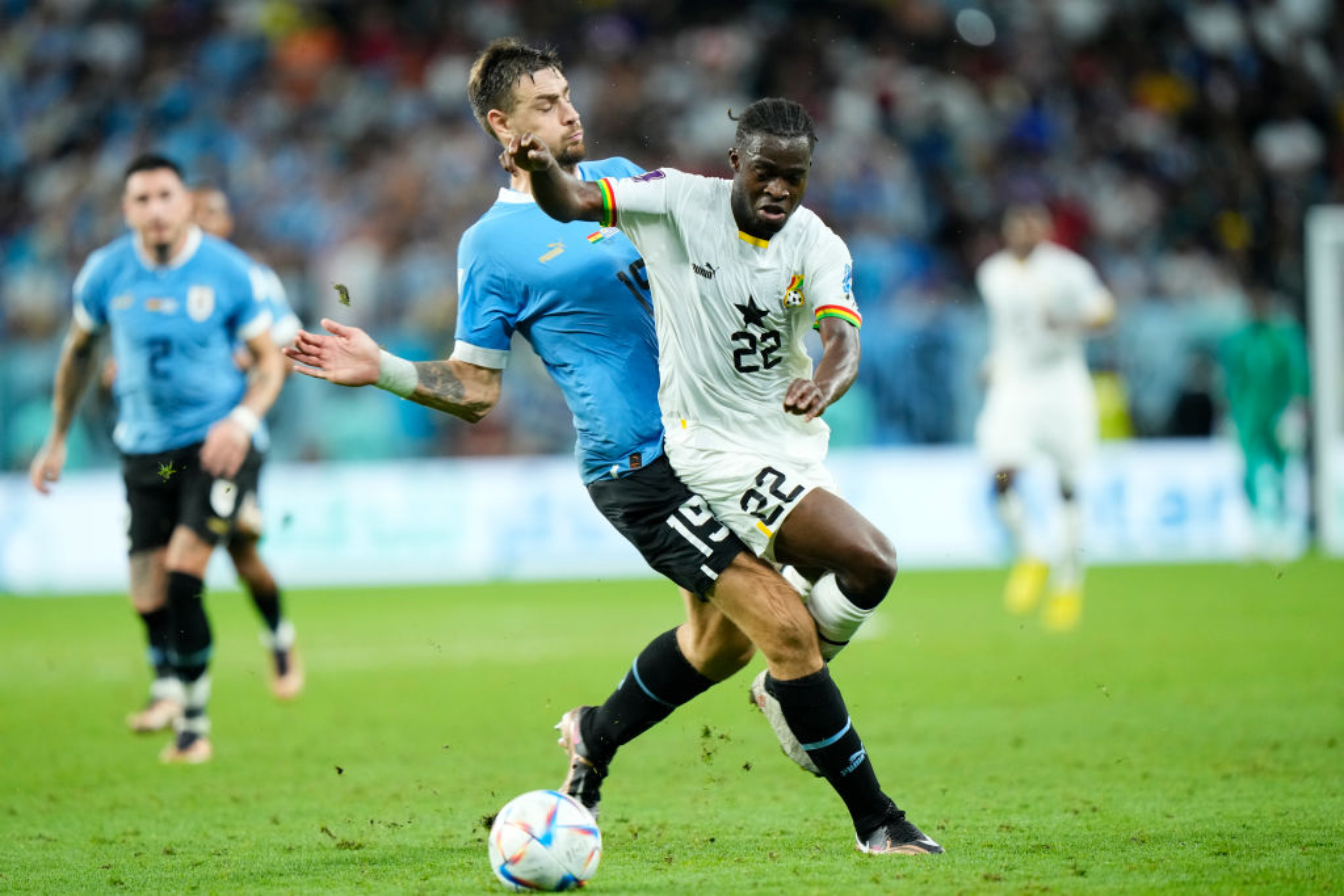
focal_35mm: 400
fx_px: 14934
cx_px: 672
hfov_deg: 5.2
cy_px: 448
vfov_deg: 3.4
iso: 2500
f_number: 3.2
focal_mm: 400
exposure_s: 1/1250
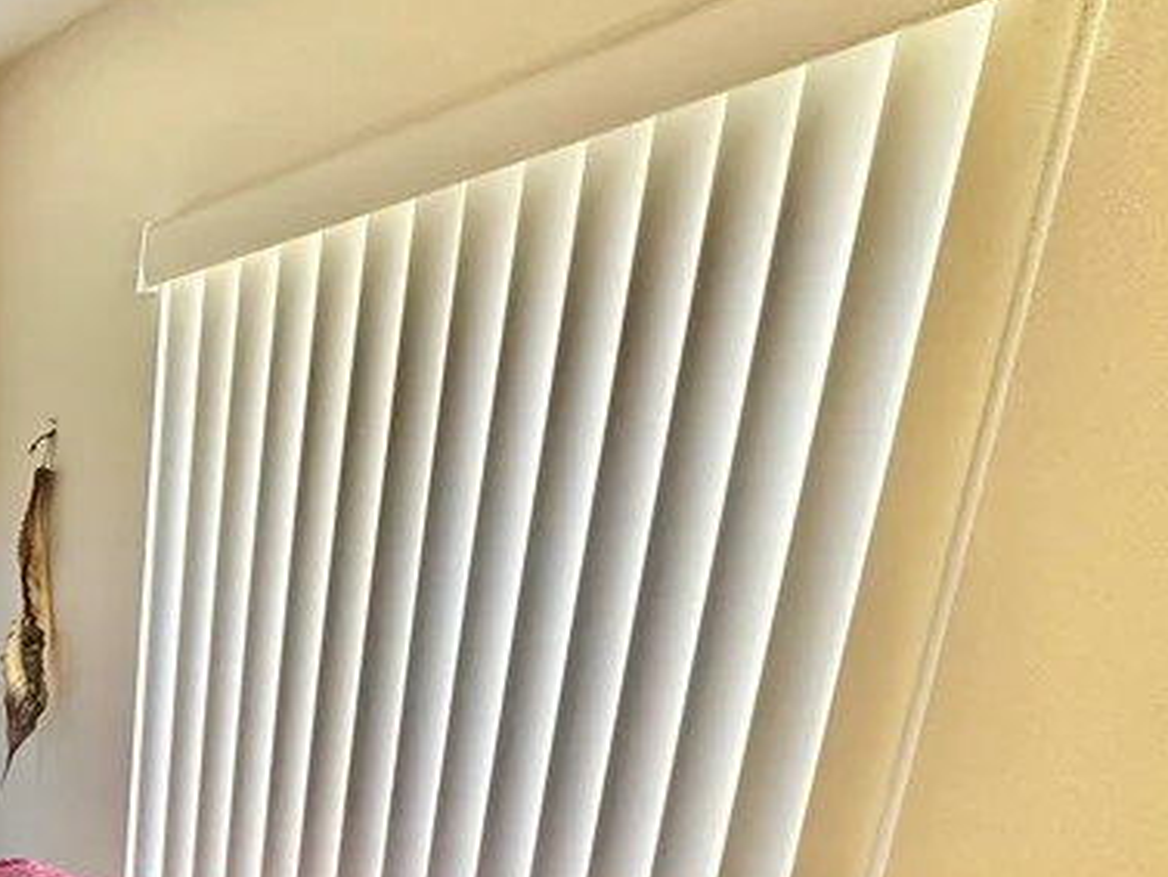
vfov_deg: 31.5
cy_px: 1057
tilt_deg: -18.8
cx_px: -214
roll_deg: +1.8
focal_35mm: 38
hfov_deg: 37.7
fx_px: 1283
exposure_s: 1/60
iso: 160
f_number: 2.2
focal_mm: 2.22
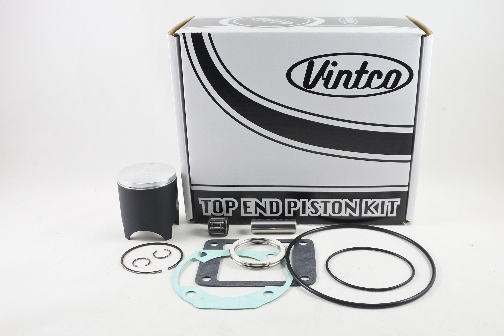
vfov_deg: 43.6
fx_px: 420
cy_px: 168
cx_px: 252
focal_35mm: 30
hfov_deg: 61.9
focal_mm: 11.2
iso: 500
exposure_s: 1/125
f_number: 3.8
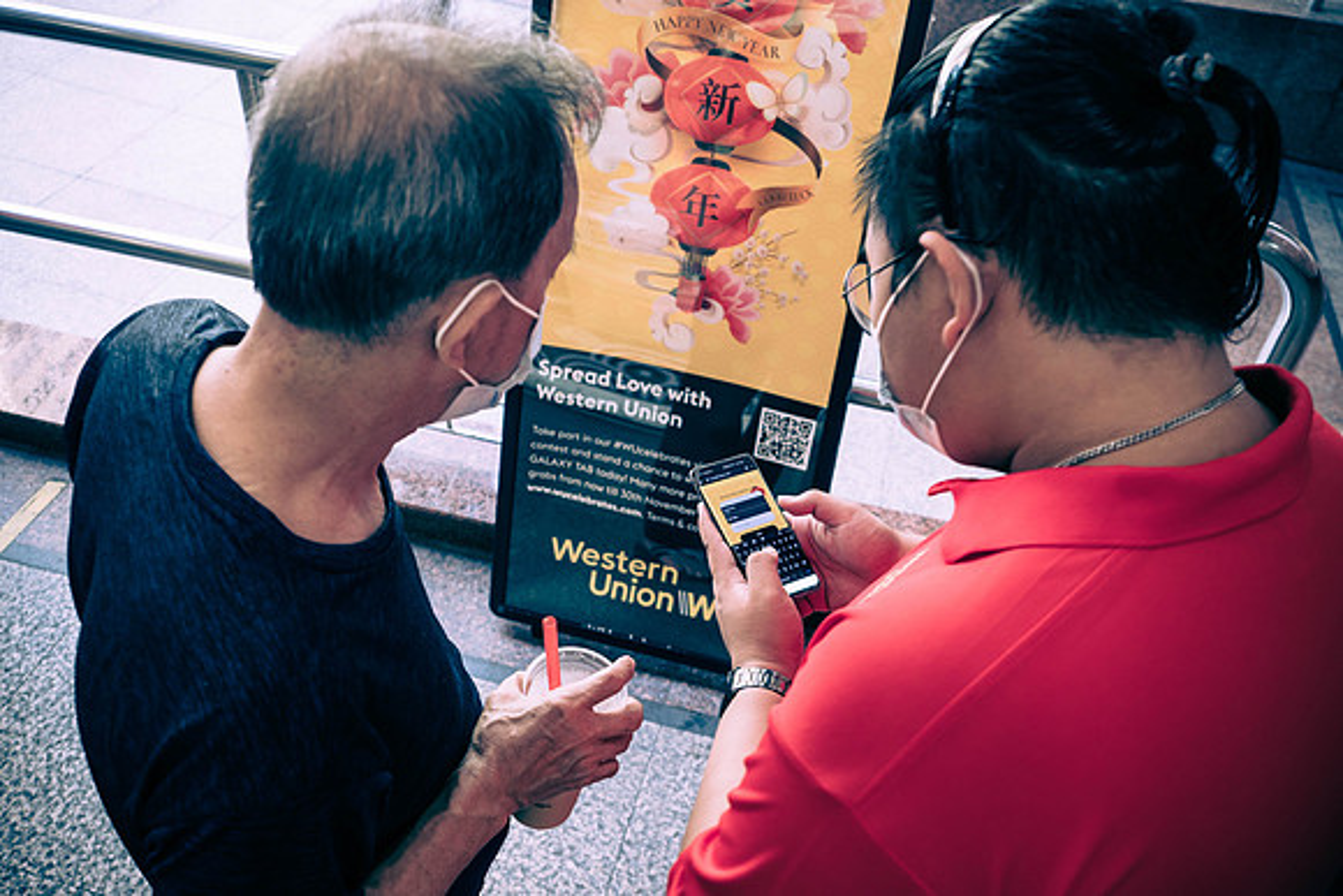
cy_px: 448
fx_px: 1203
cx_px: 672
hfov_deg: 58.3
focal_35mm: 32
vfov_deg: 40.9
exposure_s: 1/100
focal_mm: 15
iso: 200
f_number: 2.8
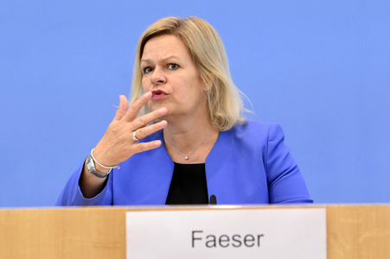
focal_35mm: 86
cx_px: 195
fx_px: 931
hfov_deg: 23.7
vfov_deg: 15.9
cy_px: 130
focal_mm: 86
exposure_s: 1/500
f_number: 5.6
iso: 4000
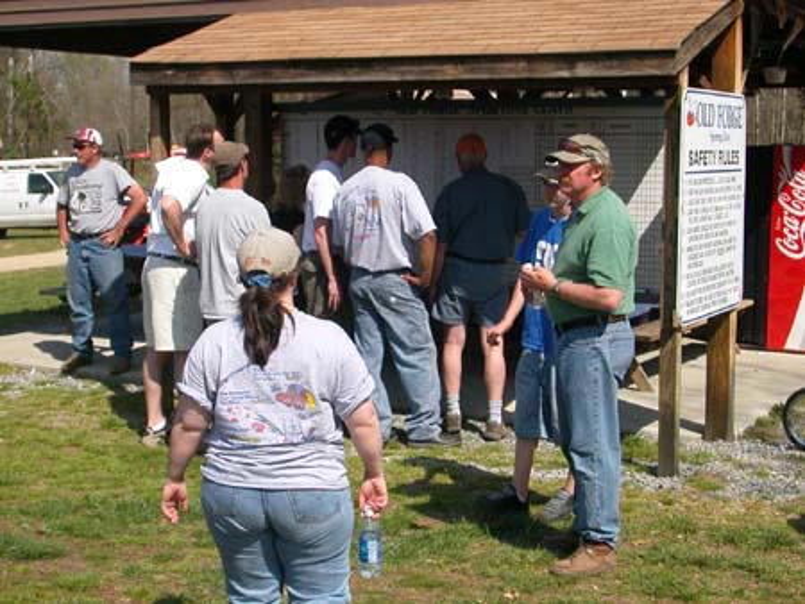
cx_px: 402
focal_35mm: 58
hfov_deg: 33.2
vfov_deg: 25.3
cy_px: 302
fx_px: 1350
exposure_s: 1/1189
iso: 100
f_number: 3.4
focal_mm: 8.9
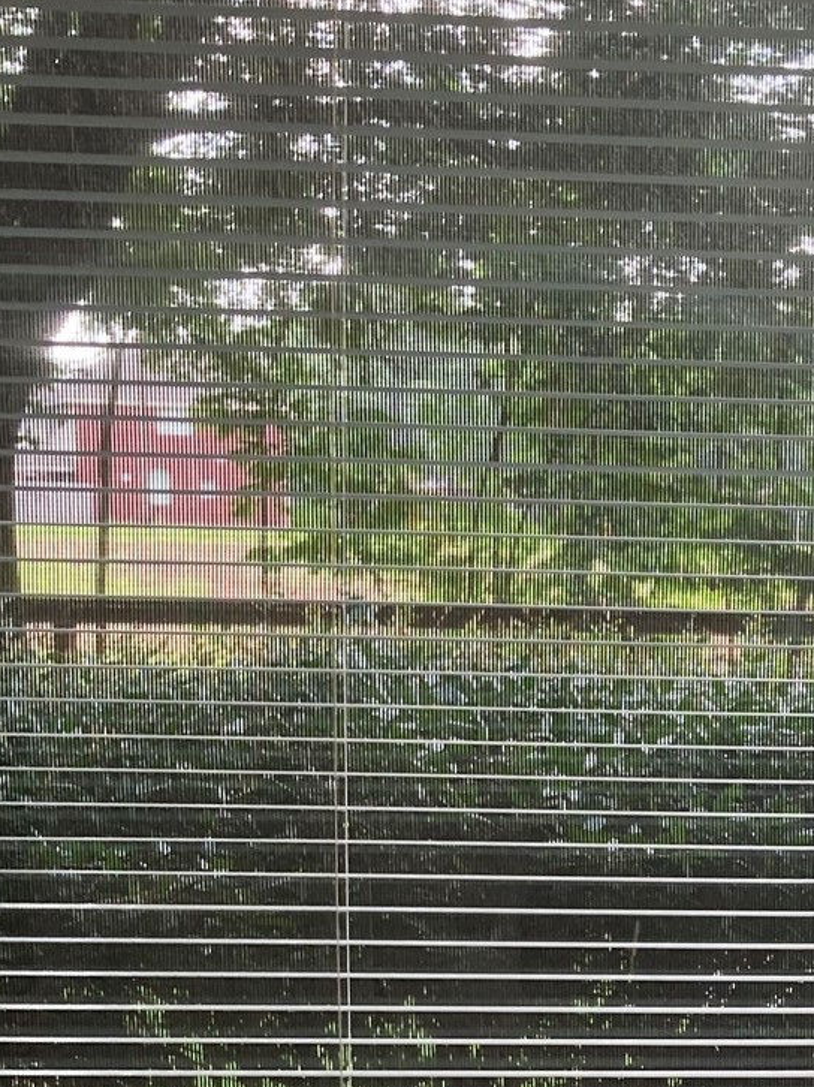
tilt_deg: -9.8
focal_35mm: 79
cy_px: 1002
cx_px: 967
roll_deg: -1.4
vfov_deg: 24.0
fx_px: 2478
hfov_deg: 17.8
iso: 50
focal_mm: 3.99
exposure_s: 1/60
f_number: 1.8
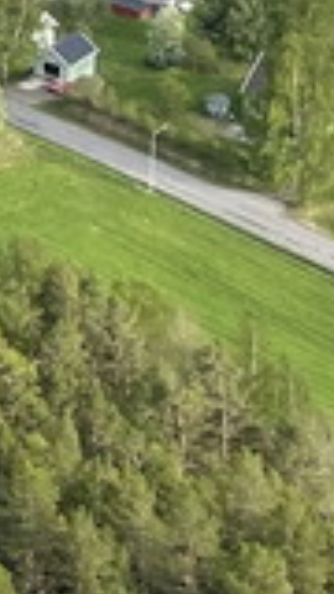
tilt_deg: -9.9
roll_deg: +2.4
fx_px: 2677
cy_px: -520
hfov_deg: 5.5
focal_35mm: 170
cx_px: -1273
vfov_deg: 11.6
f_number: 1.6
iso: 32
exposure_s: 1/1435
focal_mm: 4.2
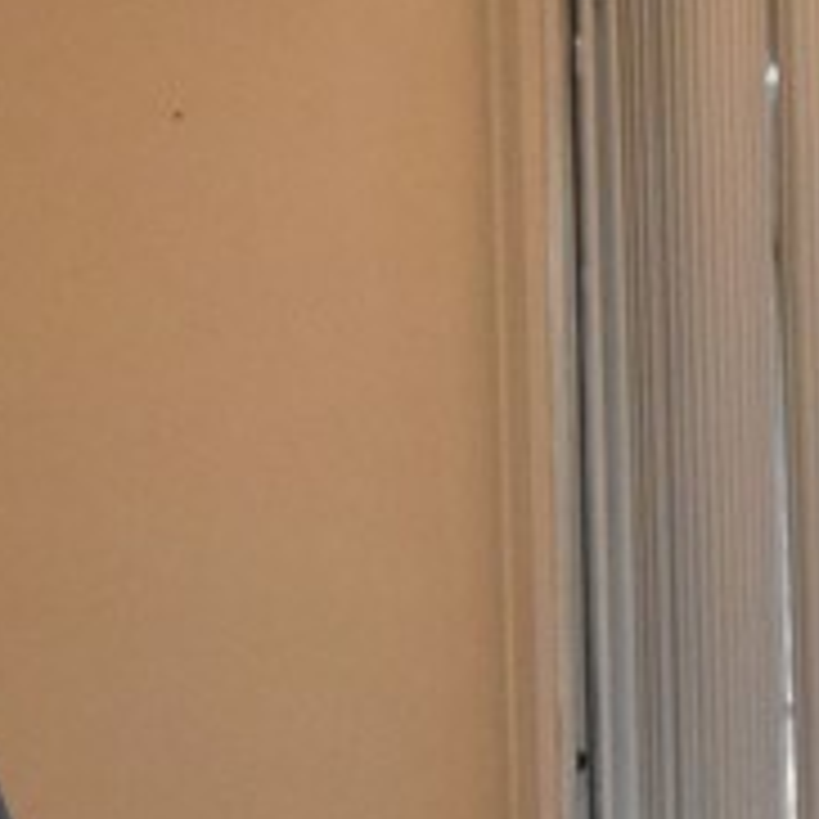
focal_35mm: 152
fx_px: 4069
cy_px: 522
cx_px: 1044
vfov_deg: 11.5
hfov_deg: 11.2
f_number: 16
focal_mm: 20
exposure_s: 1/60
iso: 4000
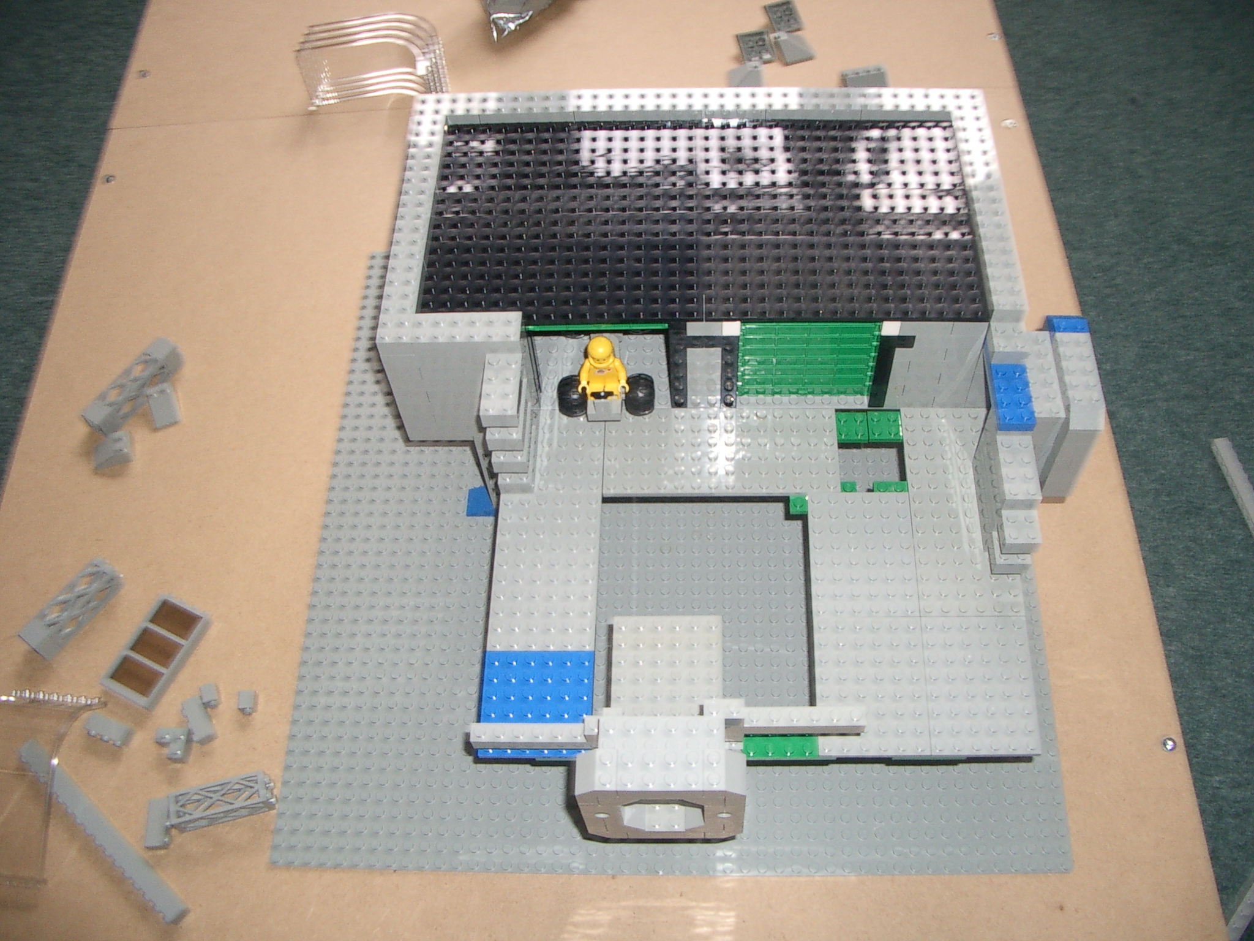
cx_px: 627
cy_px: 470
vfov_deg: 40.7
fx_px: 1268
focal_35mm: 35
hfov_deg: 52.6
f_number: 2.6
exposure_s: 1/40
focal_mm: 5.8
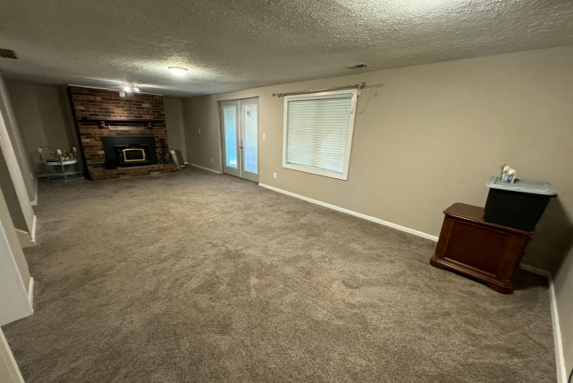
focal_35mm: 15
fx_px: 239
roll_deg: -2.3
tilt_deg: -18.9
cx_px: 283
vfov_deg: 77.3
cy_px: 203
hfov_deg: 100.4
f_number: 2.2
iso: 800
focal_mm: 2.22
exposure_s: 1/60
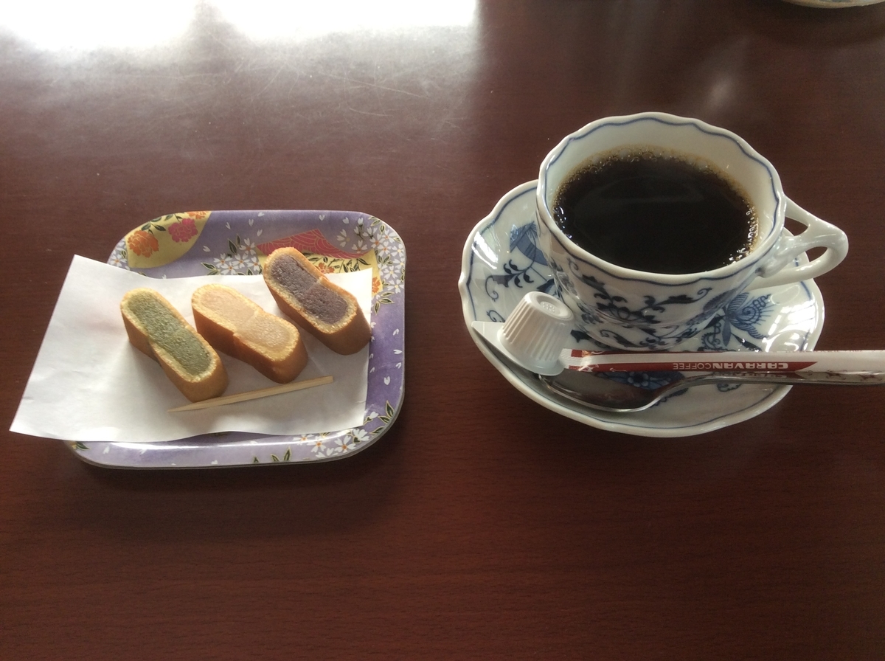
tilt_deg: -51.6
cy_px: 330
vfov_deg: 44.0
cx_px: 442
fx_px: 817
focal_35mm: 32
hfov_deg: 56.9
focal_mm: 3.3
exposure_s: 1/24
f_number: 2.4
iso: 50
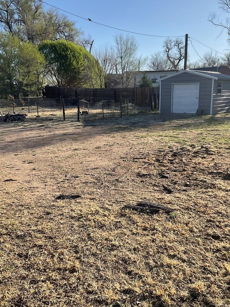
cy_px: 172
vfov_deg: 50.0
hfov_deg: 38.6
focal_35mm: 37
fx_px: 328
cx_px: 119
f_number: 1.8
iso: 16
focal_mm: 3
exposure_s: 1/1250
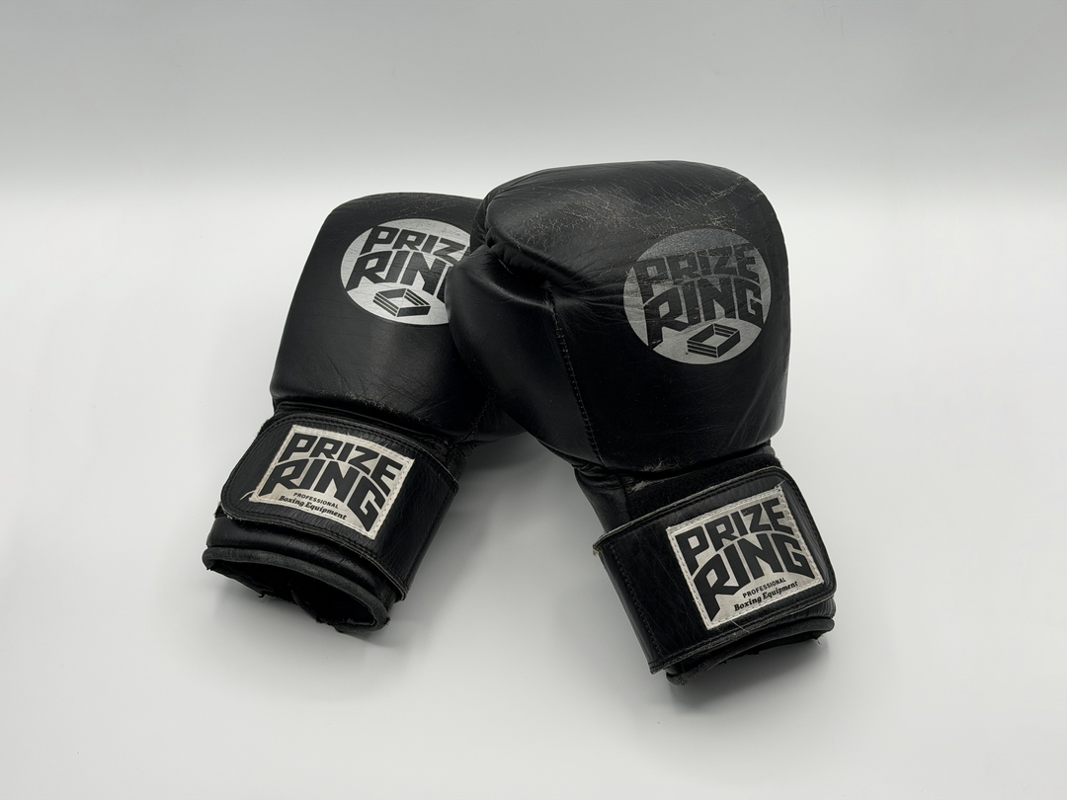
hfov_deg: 39.7
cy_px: 400
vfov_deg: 30.3
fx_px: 1480
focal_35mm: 48
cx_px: 534
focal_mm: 6.8
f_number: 1.8
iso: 64
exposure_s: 1/1484
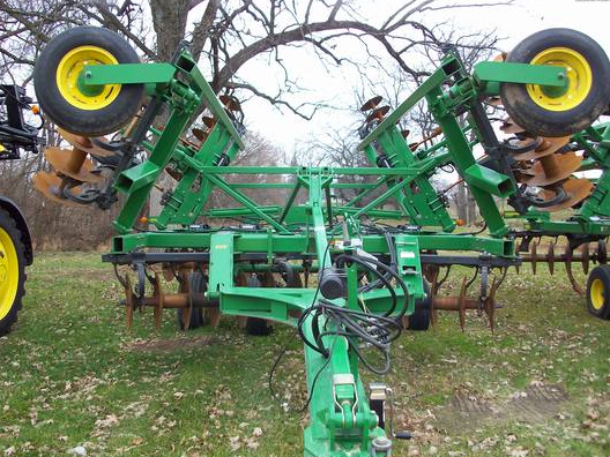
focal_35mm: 35
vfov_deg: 40.7
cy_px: 230
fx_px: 617
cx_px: 304
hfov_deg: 52.6
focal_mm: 5.7
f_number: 2.8
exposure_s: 1/109
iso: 80
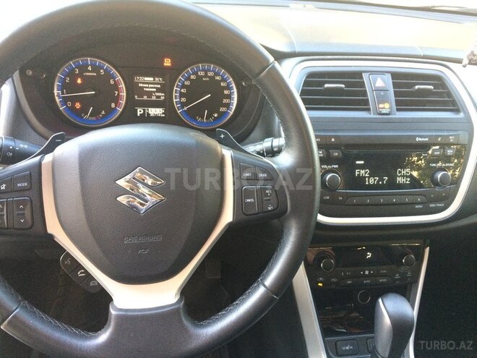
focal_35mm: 29
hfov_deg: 61.7
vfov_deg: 48.2
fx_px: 400
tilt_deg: -35.2
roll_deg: -3.3
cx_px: 238
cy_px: 179
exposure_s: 1/33
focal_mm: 4.15
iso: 200
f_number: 2.2
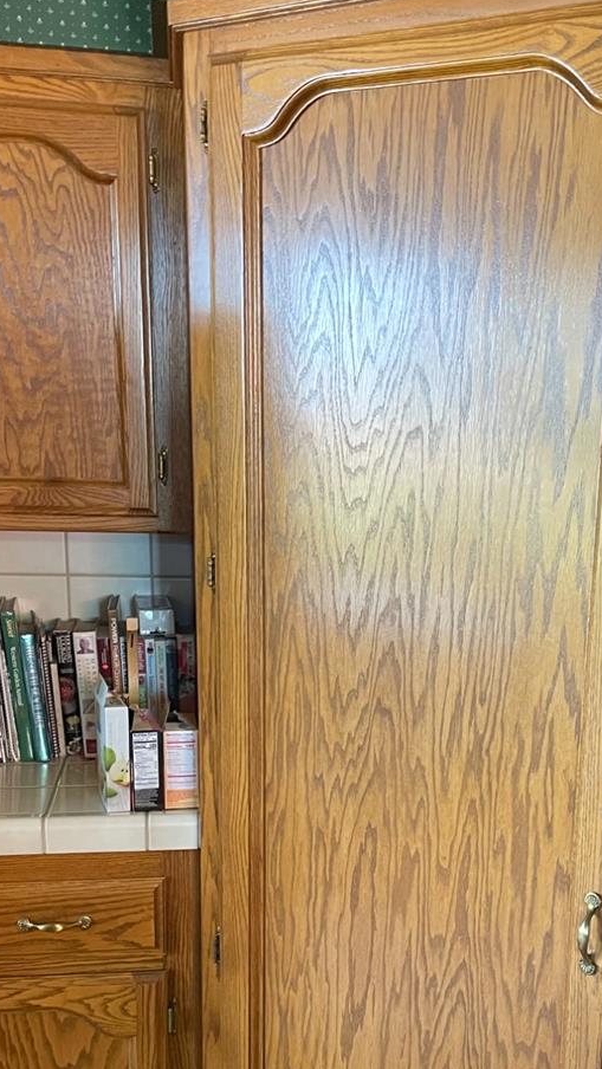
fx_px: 1333
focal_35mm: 47
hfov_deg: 25.1
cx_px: 464
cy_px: 749
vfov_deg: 42.8
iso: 250
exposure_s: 1/60
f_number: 1.6
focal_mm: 4.2
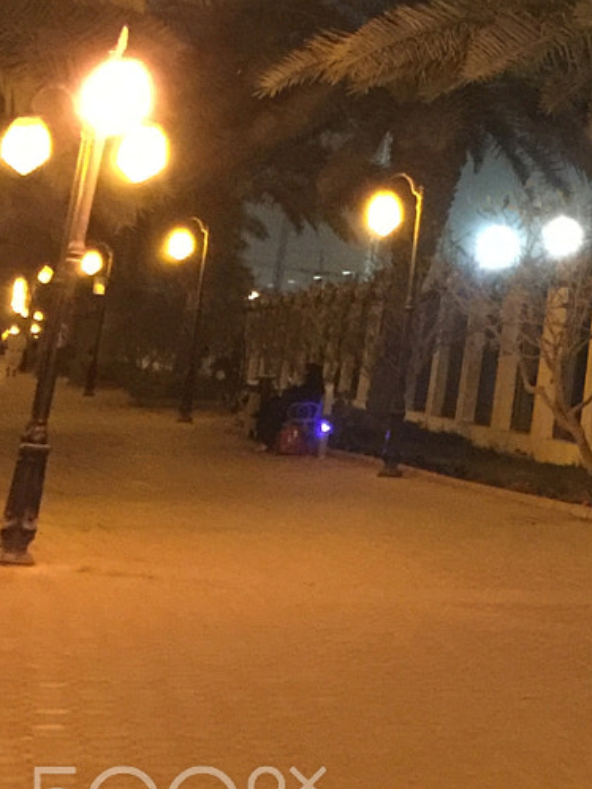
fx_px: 2122
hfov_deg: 14.8
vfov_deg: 19.4
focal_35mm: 93
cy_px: -255
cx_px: 883
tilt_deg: +16.9
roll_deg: -4.3
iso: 200
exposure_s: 1/4
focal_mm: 4.15
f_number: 2.2
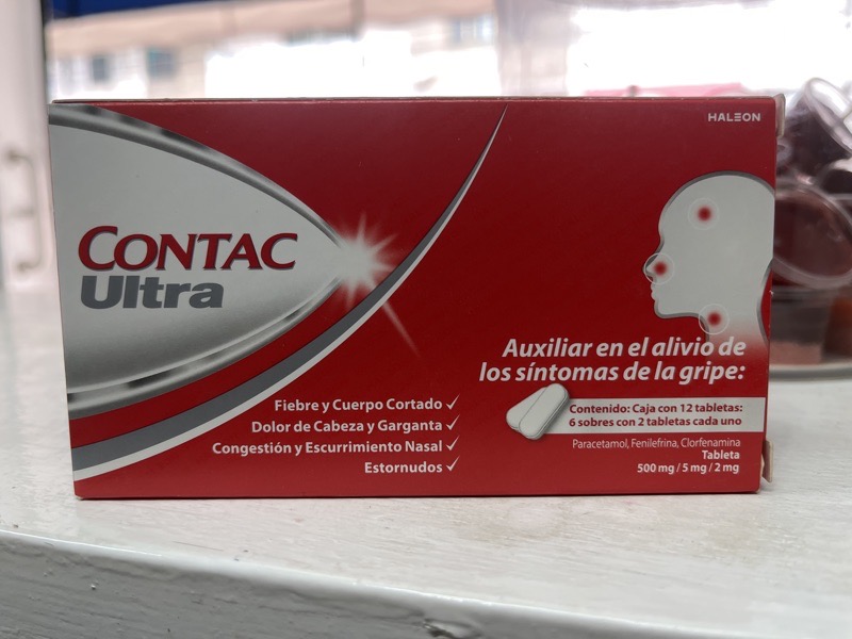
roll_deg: +1.4
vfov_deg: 53.1
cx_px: 426
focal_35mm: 26
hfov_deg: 67.3
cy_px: 320
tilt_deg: -10.6
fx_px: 640
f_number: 1.6
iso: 100
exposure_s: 1/120
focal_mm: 5.1
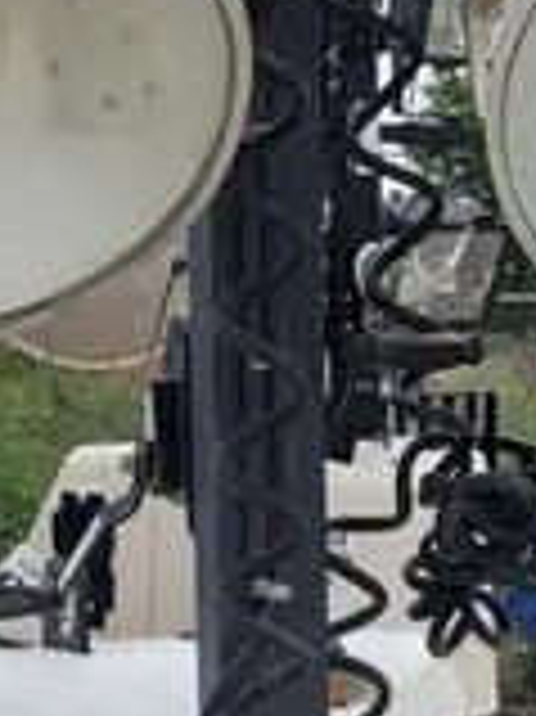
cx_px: 180
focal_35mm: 120
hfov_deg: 12.3
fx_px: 2481
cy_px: 795
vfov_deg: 15.9
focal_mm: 5.4
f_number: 1.8
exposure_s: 1/719
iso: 40
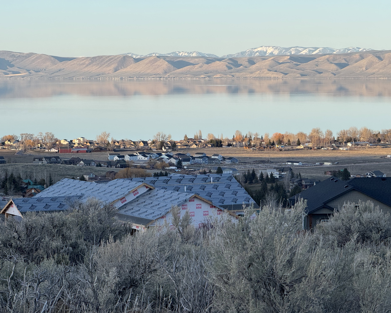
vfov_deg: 12.2
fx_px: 1458
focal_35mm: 126
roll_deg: +1.7
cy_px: 157
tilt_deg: -2.6
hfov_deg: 15.3
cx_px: 198
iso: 50
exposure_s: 1/447
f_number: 2.8
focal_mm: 15.66
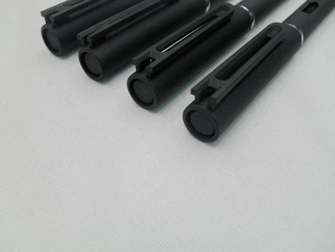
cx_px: 168
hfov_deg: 52.6
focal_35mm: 35
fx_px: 339
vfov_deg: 40.7
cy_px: 126
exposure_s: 1/45
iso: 100
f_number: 2.8
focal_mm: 6.2
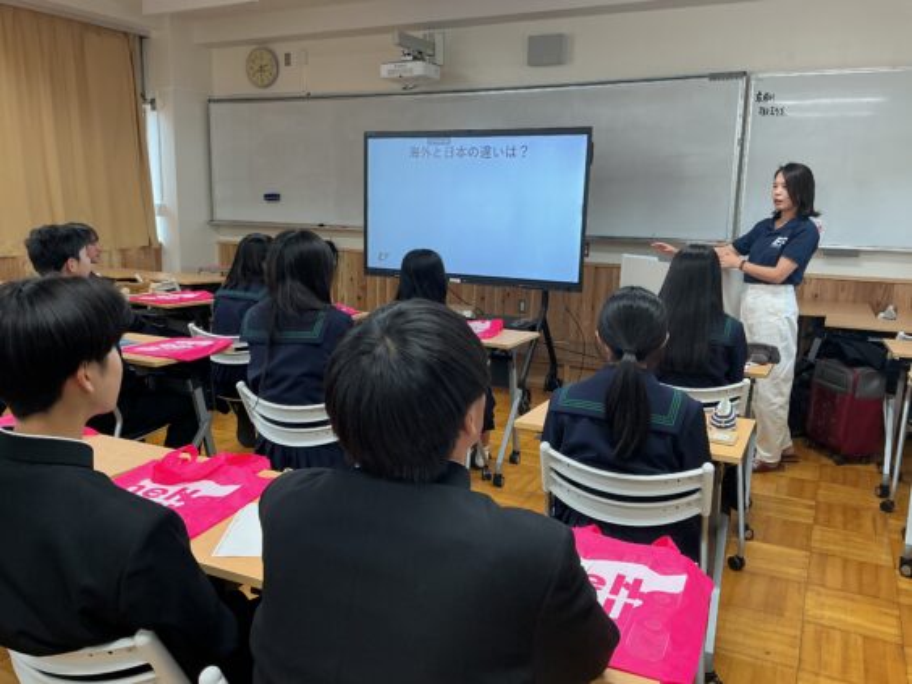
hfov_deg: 61.7
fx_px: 764
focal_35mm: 29
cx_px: 456
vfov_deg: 48.2
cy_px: 342
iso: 80
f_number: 1.8
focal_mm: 3
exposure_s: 1/60
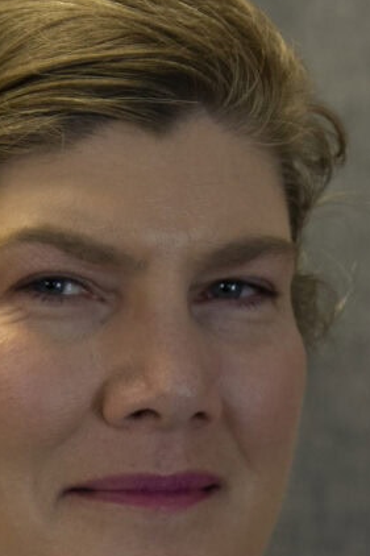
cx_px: 50
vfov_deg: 5.6
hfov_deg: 3.7
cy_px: 470
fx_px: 5662
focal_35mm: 367
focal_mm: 86
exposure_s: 1/100
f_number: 5
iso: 800
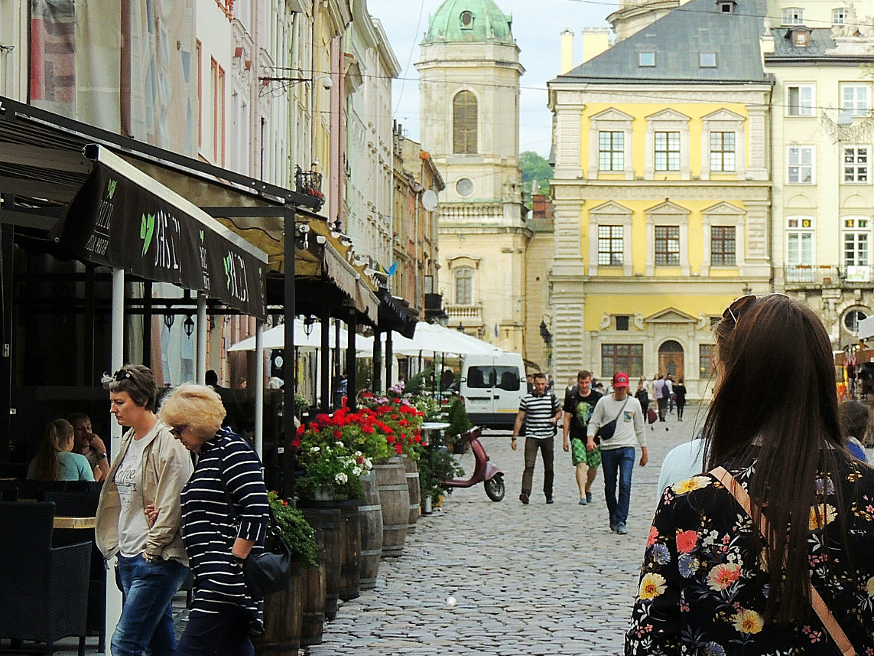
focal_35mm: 126
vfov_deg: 11.8
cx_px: 594
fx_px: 3181
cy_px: 381
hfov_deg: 15.6
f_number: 4.1
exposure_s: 1/400
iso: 220
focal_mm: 16
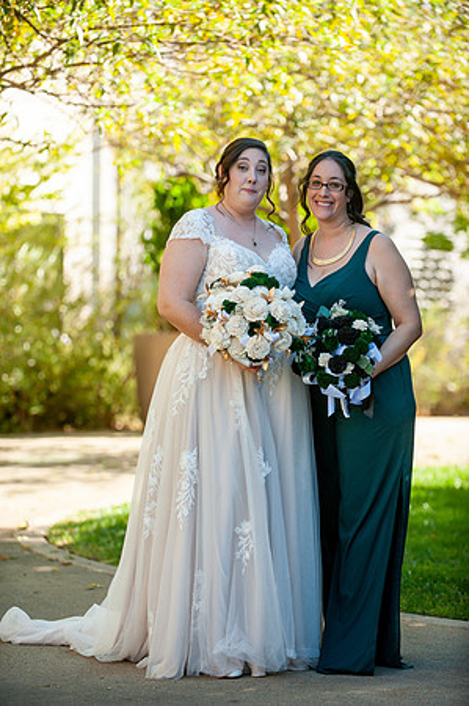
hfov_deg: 10.5
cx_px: 234
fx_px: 2546
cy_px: 353
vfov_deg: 15.8
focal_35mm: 130
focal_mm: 130
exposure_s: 1/1250
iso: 400
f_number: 3.5
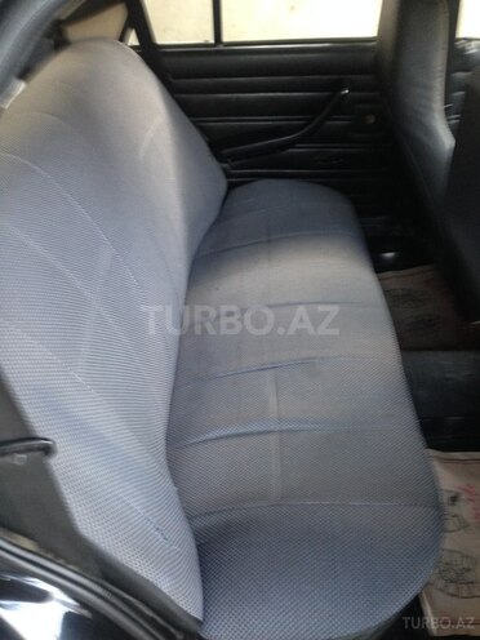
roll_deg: +0.4
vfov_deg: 55.4
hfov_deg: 42.9
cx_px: 240
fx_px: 610
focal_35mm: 33
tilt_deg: -33.3
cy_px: 320
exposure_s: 1/20
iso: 160
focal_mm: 4.12
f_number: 2.4
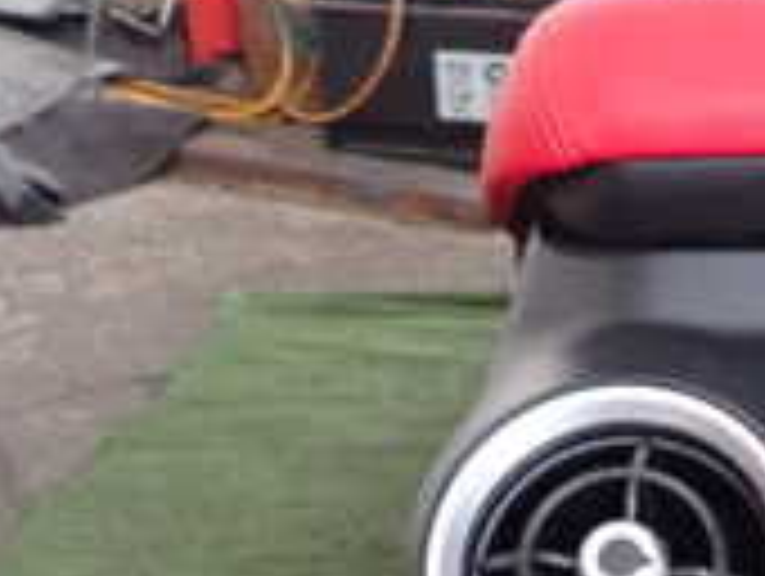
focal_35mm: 88
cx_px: 868
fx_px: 1948
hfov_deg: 21.0
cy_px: 657
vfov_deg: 16.3
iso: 800
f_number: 2
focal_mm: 4.5
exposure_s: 1/20
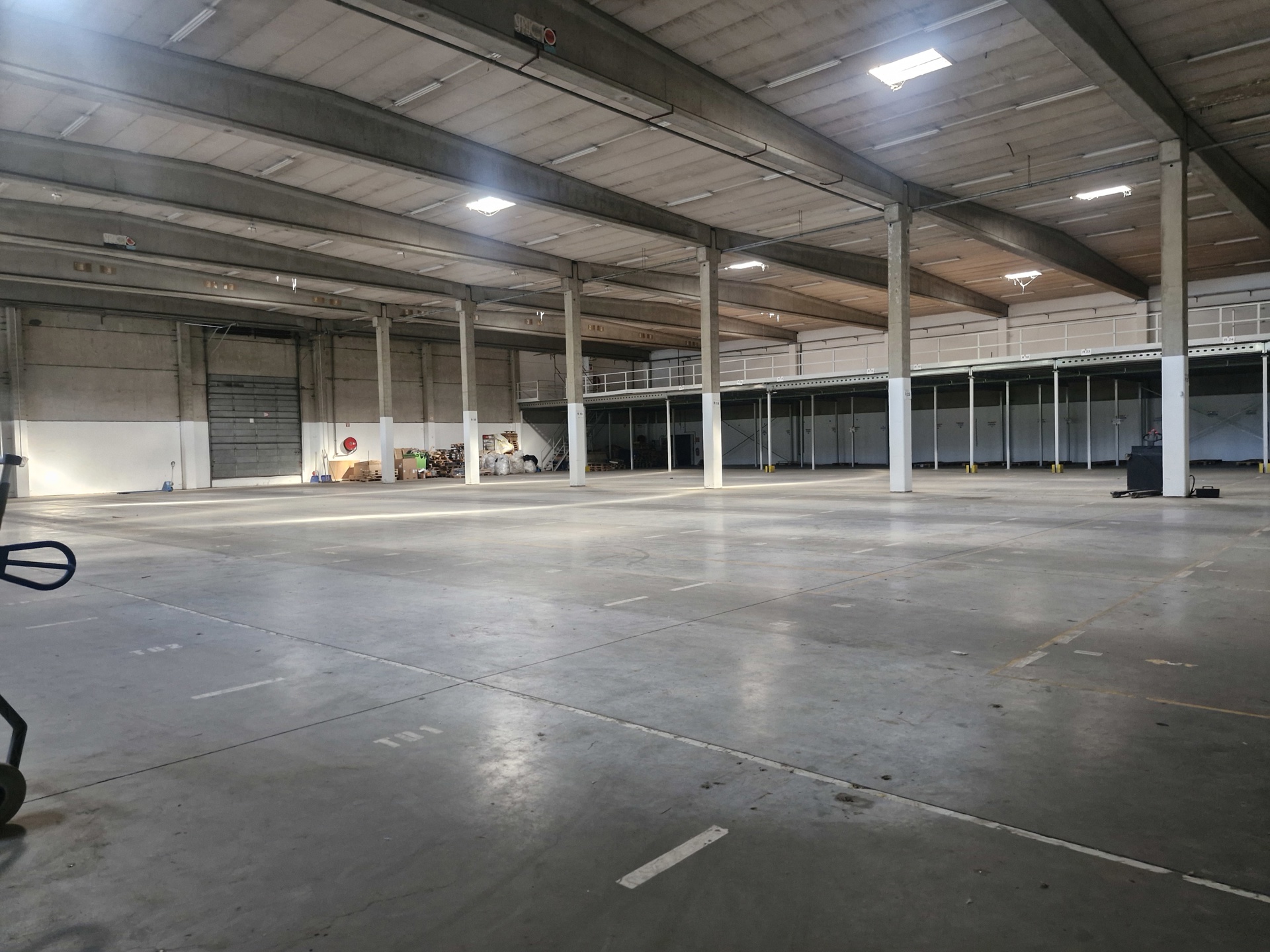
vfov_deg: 58.9
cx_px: 635
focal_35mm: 23
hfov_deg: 73.9
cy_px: 476
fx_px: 844
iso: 640
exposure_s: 1/33
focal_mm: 5.54
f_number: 1.8
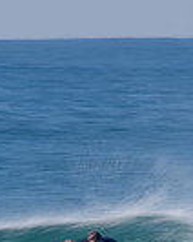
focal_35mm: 2046
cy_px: 297
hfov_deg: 0.8
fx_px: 14642
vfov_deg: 0.9
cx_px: 111
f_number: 13
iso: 31
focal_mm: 500
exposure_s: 1/13
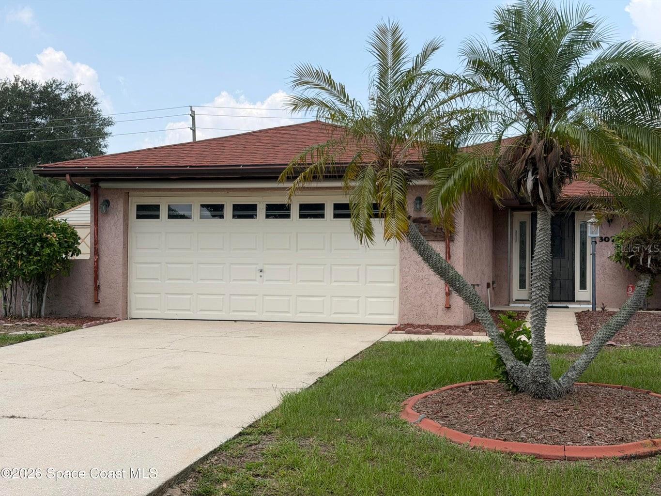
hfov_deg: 39.7
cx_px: 330
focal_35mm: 48
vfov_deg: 30.3
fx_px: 917
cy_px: 248
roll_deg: -0.3
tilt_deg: +1.2
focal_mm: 6.76
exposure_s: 1/3534
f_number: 1.78
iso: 64
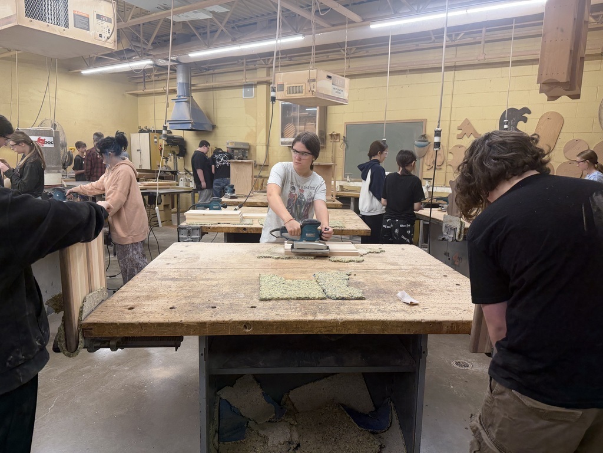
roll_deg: -2.4
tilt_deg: -8.8
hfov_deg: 71.6
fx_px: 418
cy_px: 226
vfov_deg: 56.8
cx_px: 302
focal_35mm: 24
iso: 160
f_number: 1.78
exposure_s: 1/120
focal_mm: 6.76
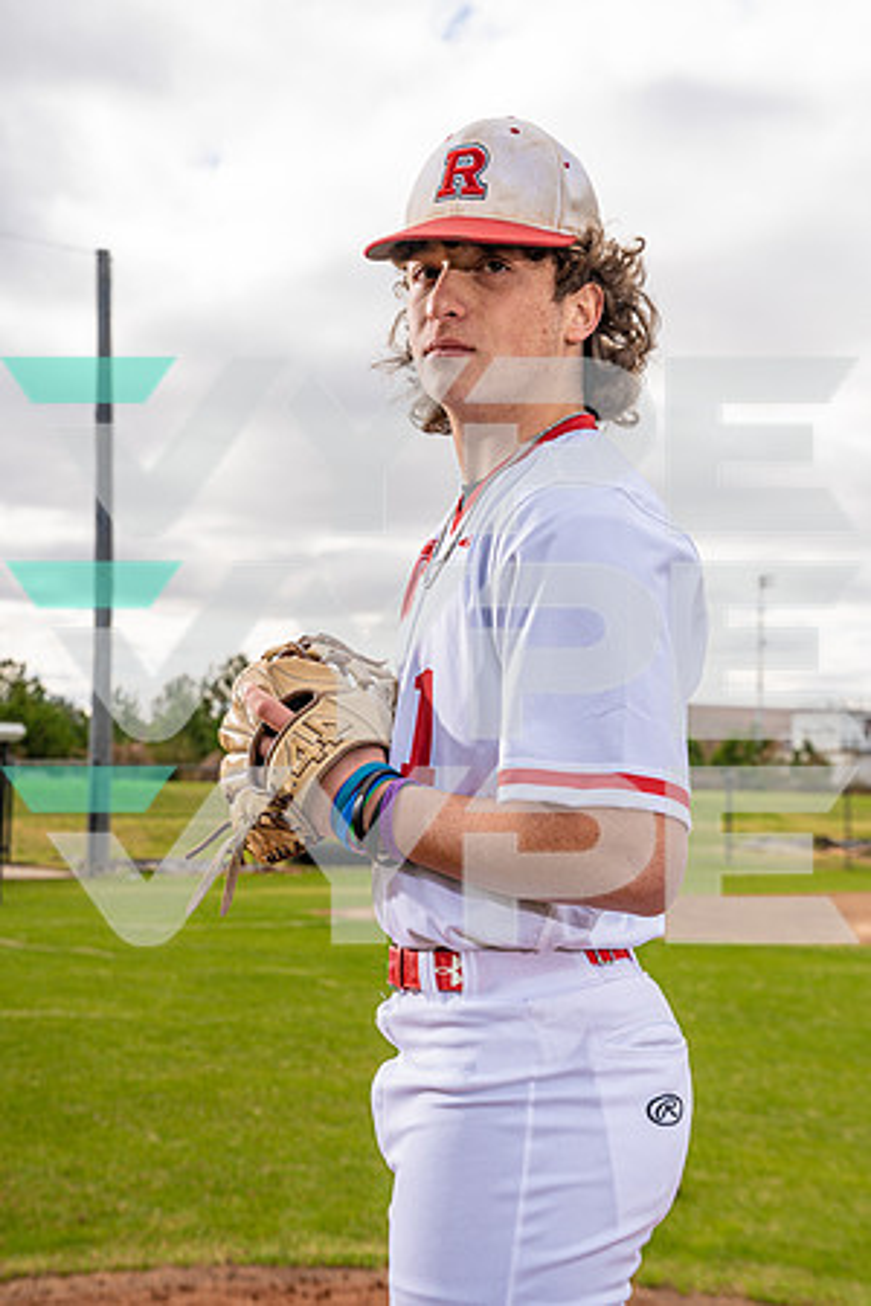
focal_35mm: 47
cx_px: 436
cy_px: 653
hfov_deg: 28.6
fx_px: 1706
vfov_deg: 41.9
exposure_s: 1/250
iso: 100
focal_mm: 47
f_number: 6.3
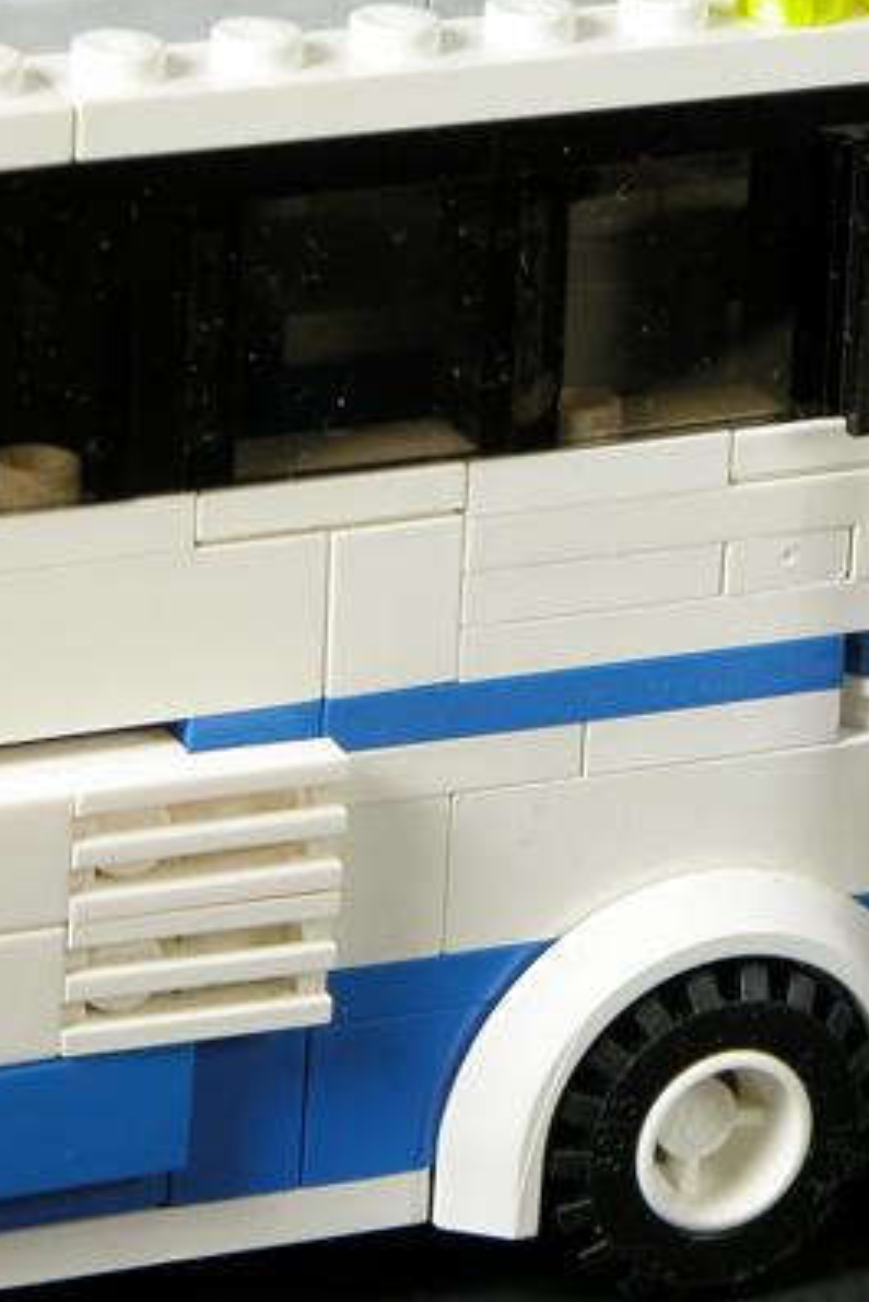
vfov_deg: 7.0
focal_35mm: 295
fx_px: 10671
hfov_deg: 4.7
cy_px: 646
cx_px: 931
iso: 100
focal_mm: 44.7
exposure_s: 1/8
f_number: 6.3
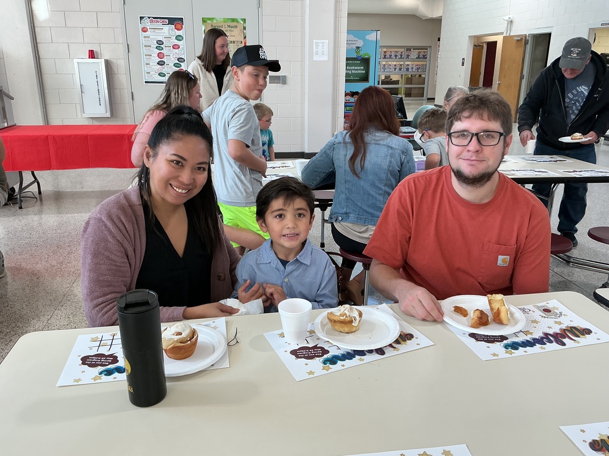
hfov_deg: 61.7
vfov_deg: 48.2
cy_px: 228
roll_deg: -0.2
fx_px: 510
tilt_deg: -17.6
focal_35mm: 29
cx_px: 304
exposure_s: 1/100
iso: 64
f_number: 1.8
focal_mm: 3
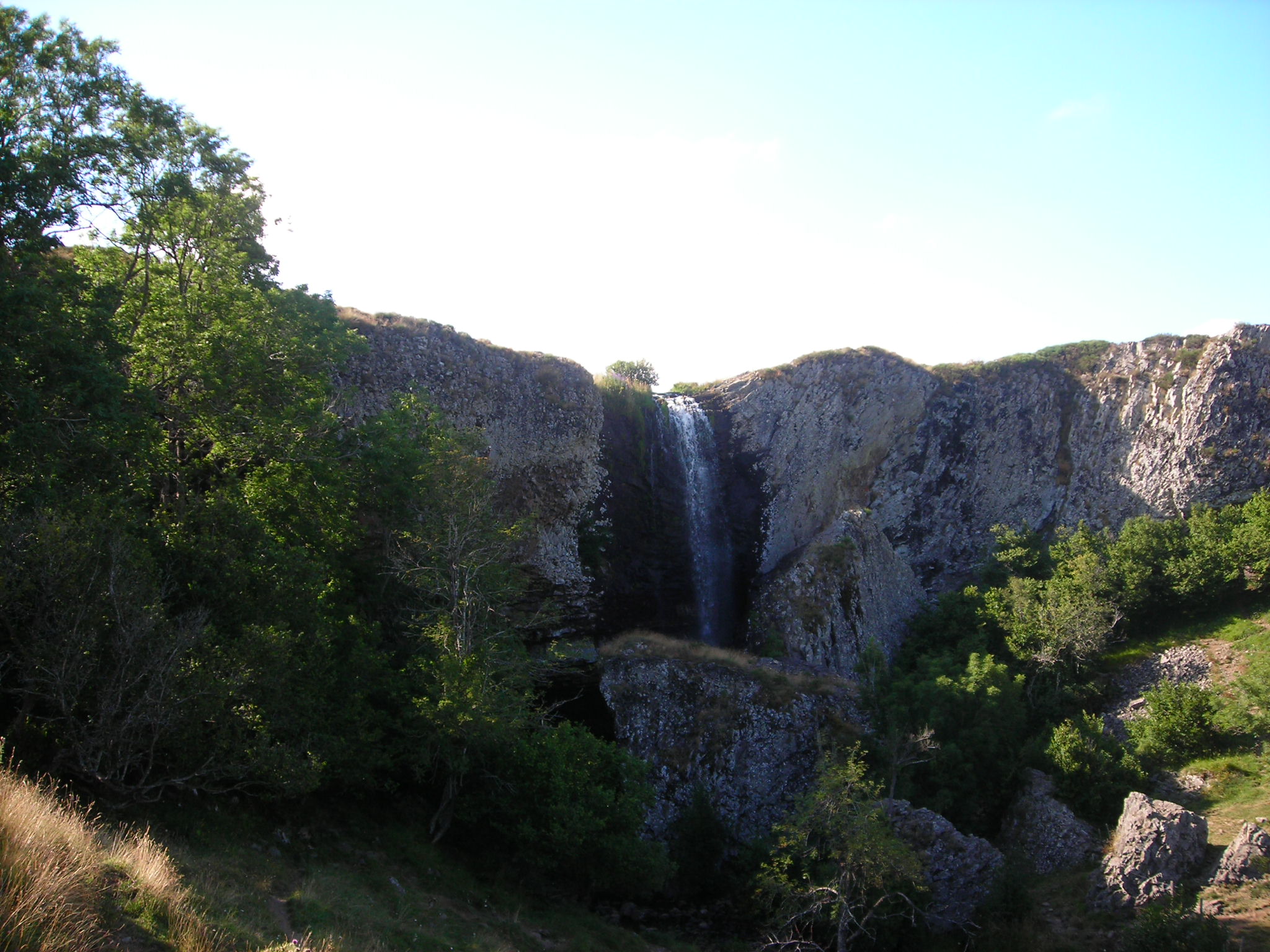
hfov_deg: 49.0
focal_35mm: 38
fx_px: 1394
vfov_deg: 37.7
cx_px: 635
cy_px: 476
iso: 50
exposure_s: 1/174
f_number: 3.2
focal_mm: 6.3
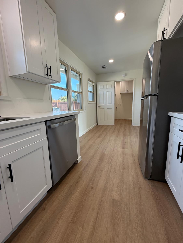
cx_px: 92
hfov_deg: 85.7
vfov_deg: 102.1
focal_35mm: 14
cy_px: 122
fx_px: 99
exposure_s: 1/99
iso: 100
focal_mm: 2.22
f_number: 2.2
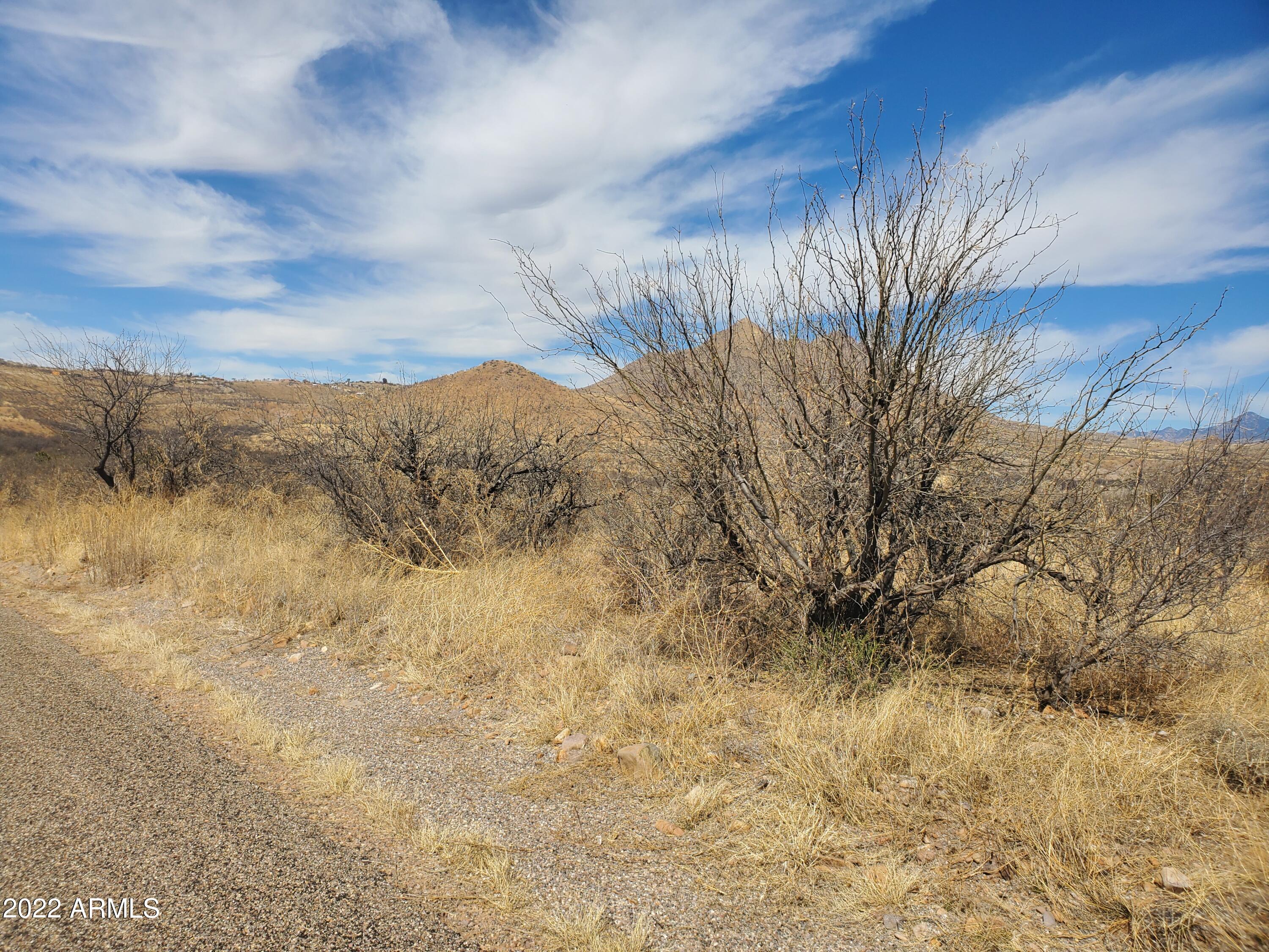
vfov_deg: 53.1
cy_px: 476
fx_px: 953
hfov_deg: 67.3
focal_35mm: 26
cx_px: 634
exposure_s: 1/2169
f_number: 2.4
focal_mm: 4.3
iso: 50
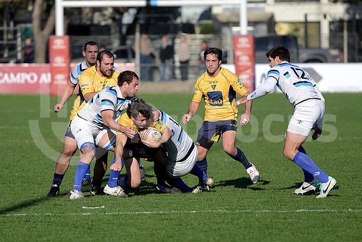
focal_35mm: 195
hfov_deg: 10.5
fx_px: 1961
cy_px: 121
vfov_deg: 7.0
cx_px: 181
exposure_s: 1/2500
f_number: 2.8
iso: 250
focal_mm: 195
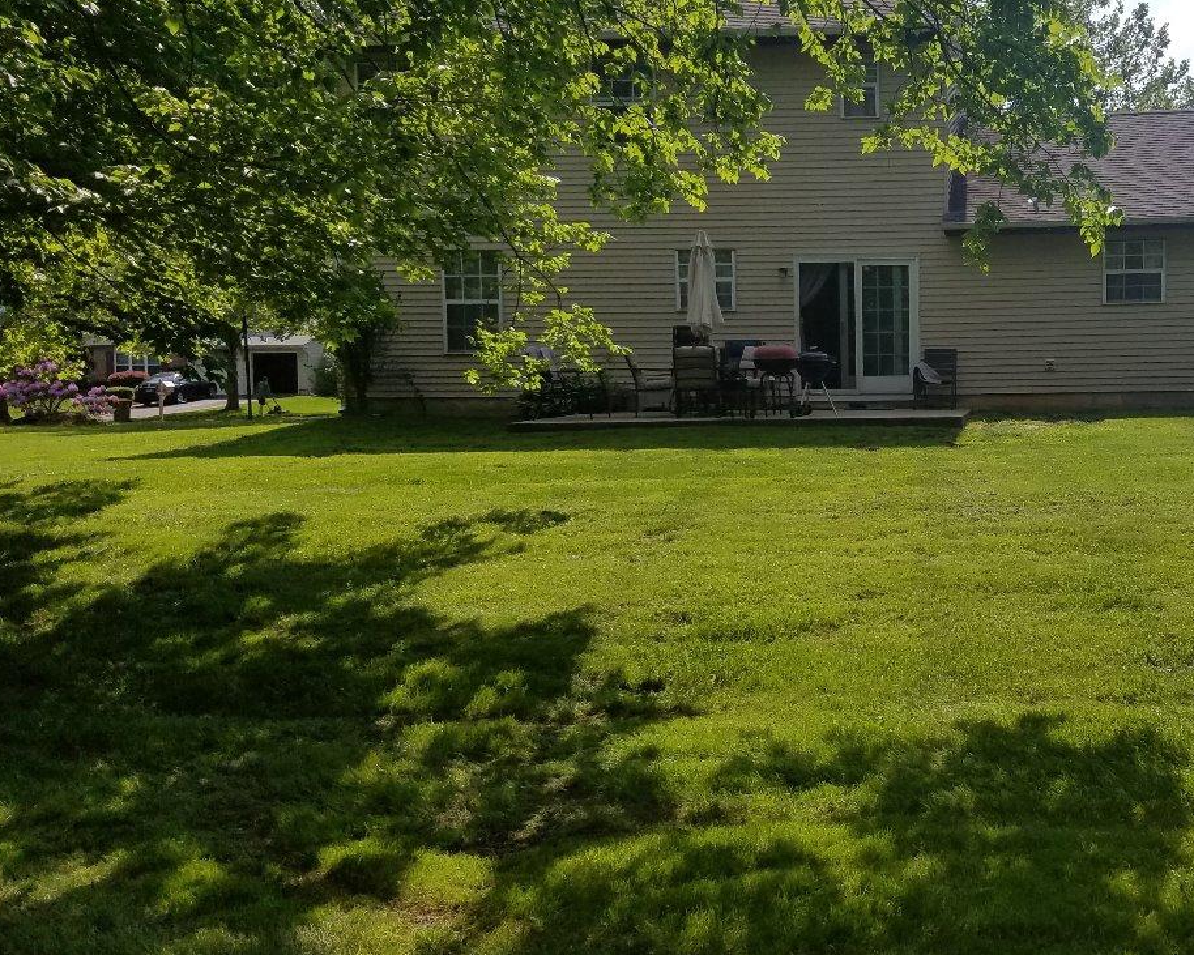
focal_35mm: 40
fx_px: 1413
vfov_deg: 37.3
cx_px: 908
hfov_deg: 44.2
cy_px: 429
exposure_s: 1/4024
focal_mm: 4.2
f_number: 1.7
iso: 50
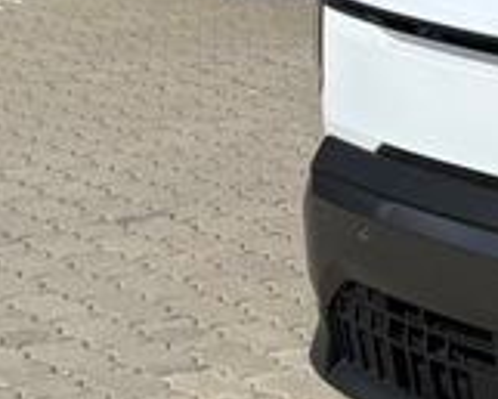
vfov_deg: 9.6
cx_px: 1160
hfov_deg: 10.5
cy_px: 111
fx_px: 2374
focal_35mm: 161
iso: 50
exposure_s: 1/5348
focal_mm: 5.96
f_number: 1.6
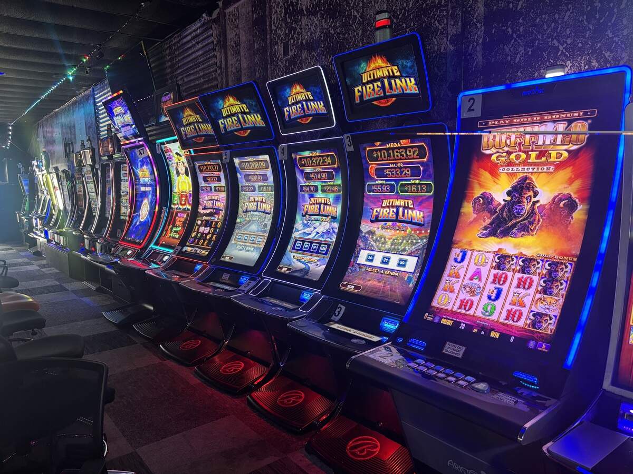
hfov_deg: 67.3
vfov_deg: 53.1
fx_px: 475
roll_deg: +0.7
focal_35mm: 26
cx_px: 316
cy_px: 237
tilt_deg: -6.4
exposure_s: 1/44
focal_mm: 5.96
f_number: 1.6
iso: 200
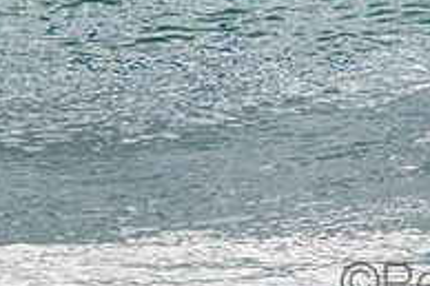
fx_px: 39060
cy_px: -186
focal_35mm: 3273
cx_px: 669
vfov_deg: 0.4
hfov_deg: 0.6
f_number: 11
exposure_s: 1/2000
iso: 1100
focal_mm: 800
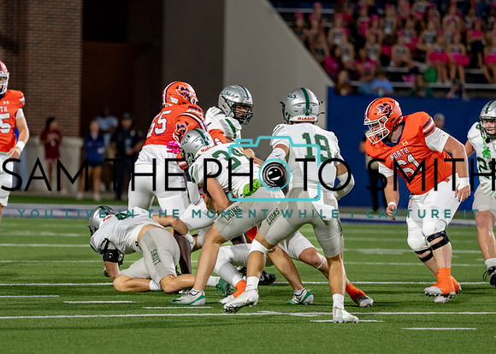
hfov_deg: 6.3
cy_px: 190
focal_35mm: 318
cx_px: 204
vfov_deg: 4.5
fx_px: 4480
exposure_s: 1/1250
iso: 2000
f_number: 2.8
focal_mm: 200
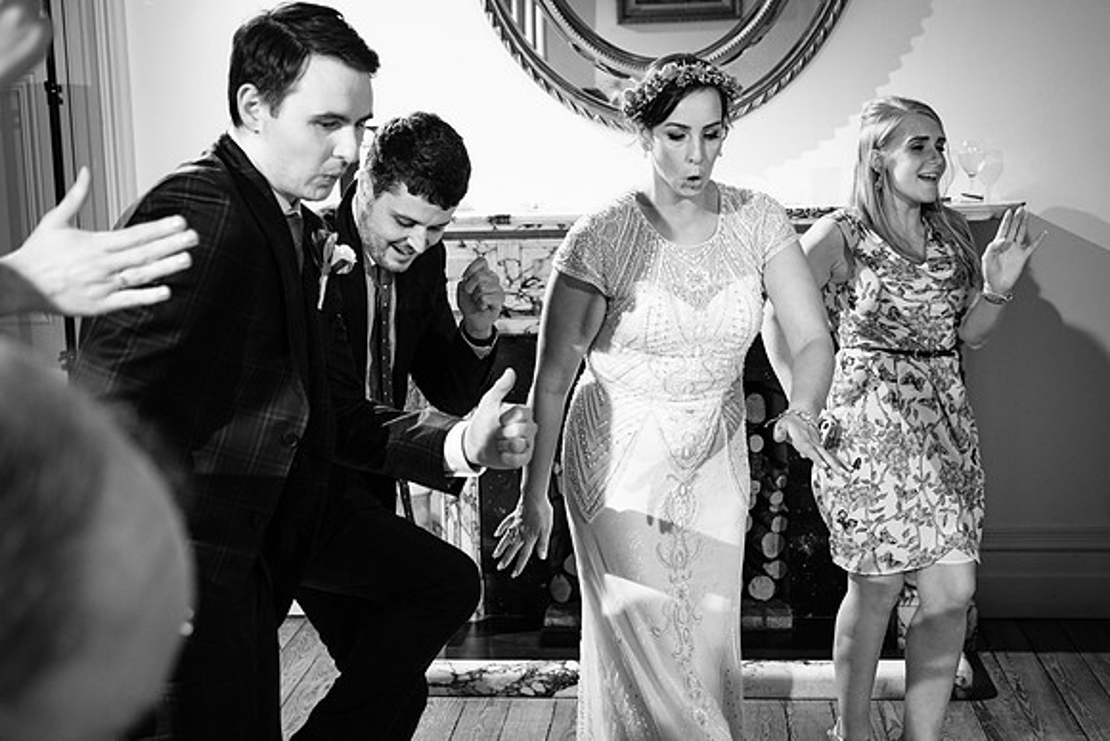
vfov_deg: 28.8
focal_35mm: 47
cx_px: 576
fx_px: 1441
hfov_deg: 42.1
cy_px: 356
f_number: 2.8
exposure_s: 1/200
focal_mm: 30.2
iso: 500
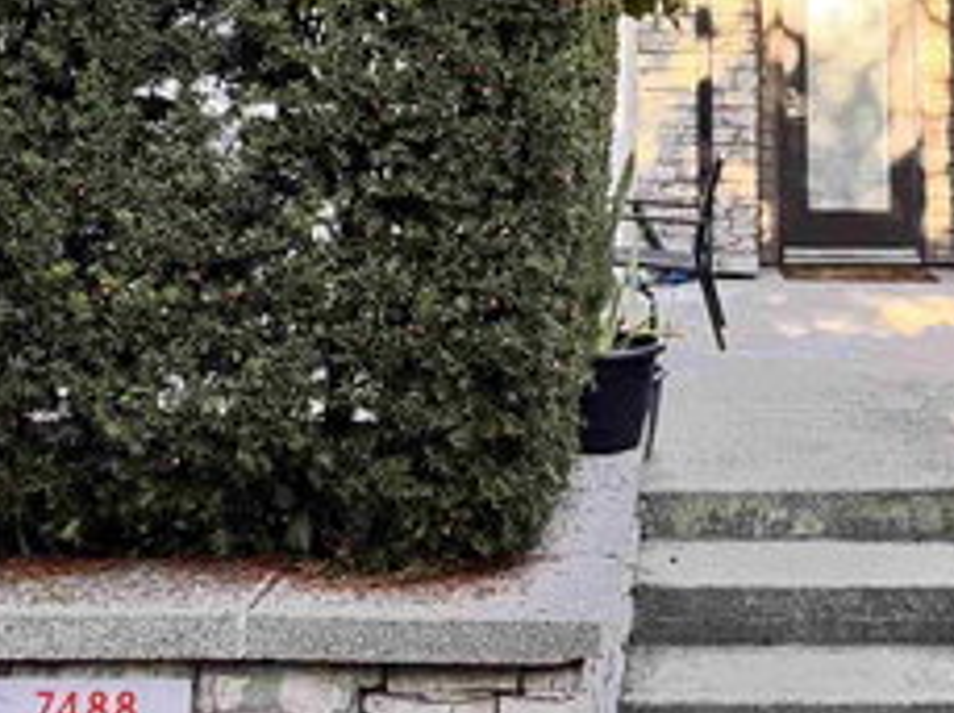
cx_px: 687
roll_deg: +0.2
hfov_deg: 38.2
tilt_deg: +6.7
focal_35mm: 49
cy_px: -92
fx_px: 1348
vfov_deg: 26.9
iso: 40
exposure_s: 1/139
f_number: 2.2
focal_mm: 2.22
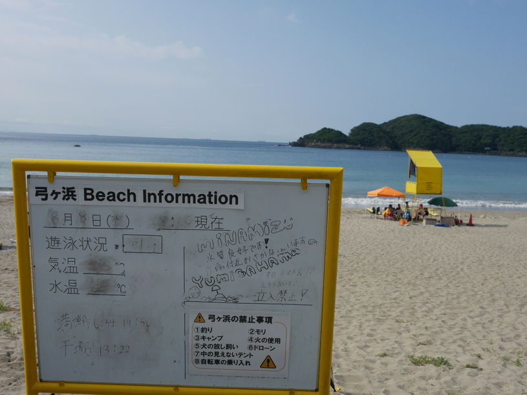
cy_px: 198
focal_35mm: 34
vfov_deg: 41.8
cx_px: 264
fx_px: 518
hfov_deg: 53.9
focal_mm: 17
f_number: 5.6
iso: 200
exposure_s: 1/2000
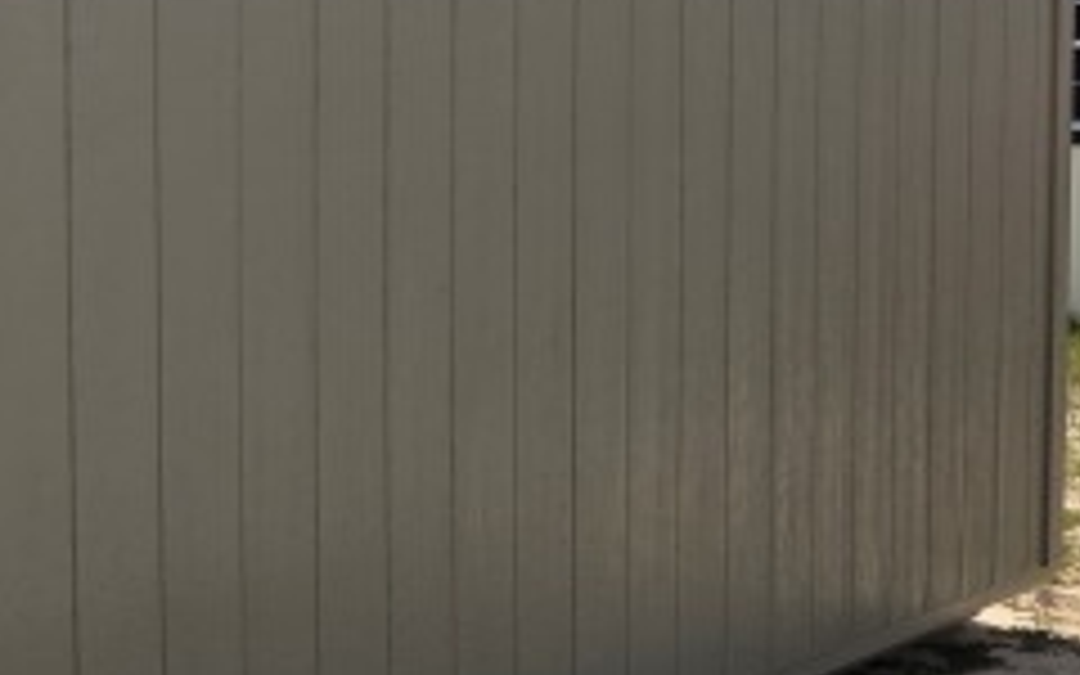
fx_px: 1913
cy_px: 220
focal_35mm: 65
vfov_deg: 19.9
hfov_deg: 27.3
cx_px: -261
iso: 80
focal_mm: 6.3
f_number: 1.7
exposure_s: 1/6574
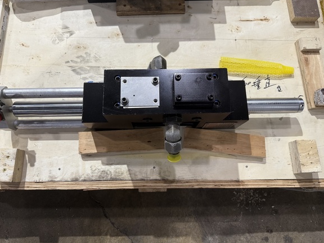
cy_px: 120
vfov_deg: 54.9
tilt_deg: -75.1
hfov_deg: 69.4
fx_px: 234
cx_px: 159
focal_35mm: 25
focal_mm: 6.76
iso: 160
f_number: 1.78
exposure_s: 1/60
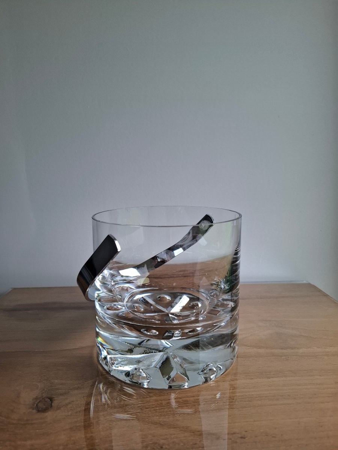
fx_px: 299
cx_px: 169
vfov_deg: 73.9
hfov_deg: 58.9
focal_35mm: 23
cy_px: 225
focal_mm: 5.54
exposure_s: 1/139
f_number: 1.8
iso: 50
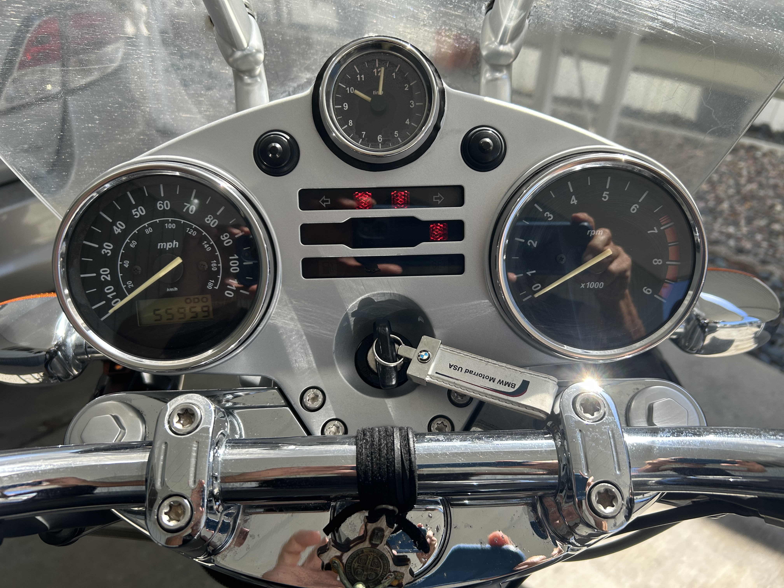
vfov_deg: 53.1
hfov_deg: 67.3
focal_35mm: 26
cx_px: 392
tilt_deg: -34.5
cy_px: 294
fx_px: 589
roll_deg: -0.7
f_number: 1.5
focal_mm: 5.7
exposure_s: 1/840
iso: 50
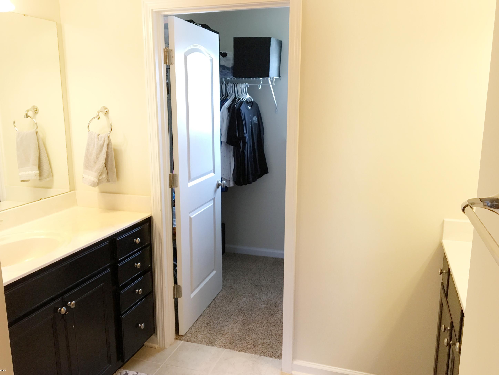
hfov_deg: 60.0
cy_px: 189
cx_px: 247
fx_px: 432
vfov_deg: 46.8
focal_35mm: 30
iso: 100
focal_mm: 4.15
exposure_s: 1/30
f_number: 2.2
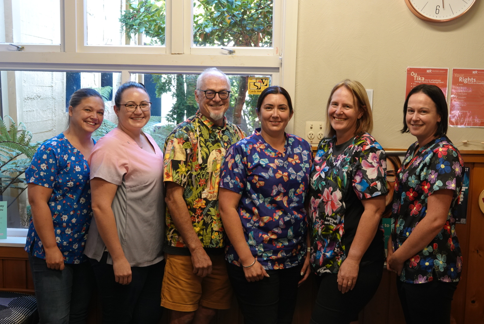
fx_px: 592
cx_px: 242
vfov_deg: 30.6
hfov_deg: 44.5
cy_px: 162
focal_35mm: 44
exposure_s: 1/50
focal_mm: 16.31
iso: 500
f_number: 3.2
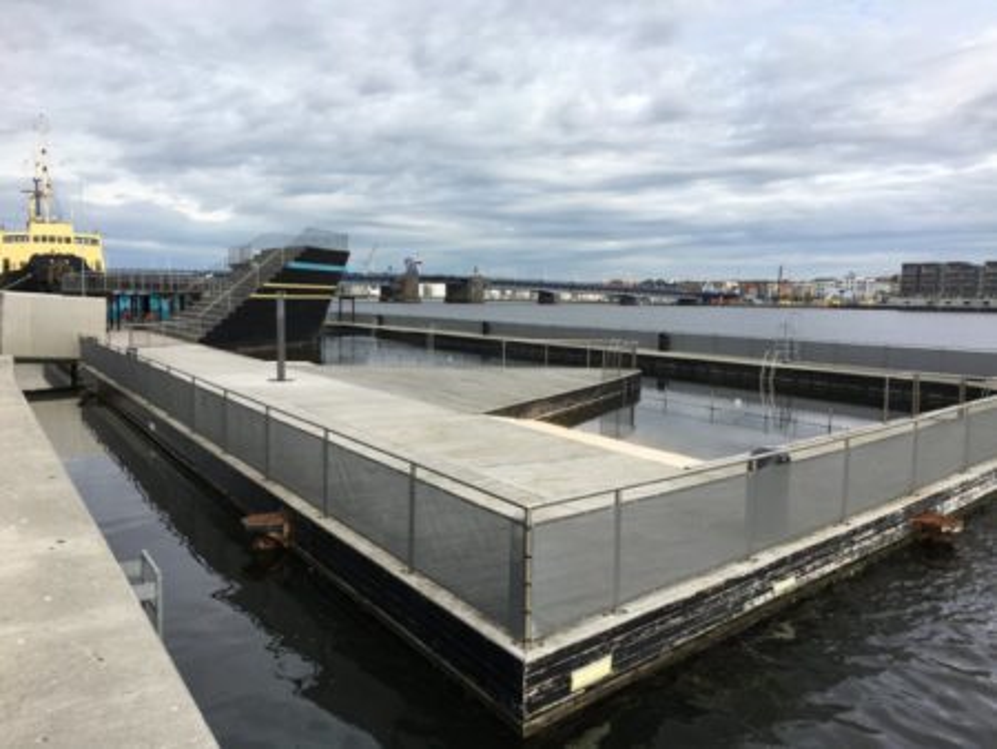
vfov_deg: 48.3
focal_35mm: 29
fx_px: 836
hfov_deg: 61.6
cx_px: 498
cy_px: 374
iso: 25
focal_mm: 4.15
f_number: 2.2
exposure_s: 1/1115
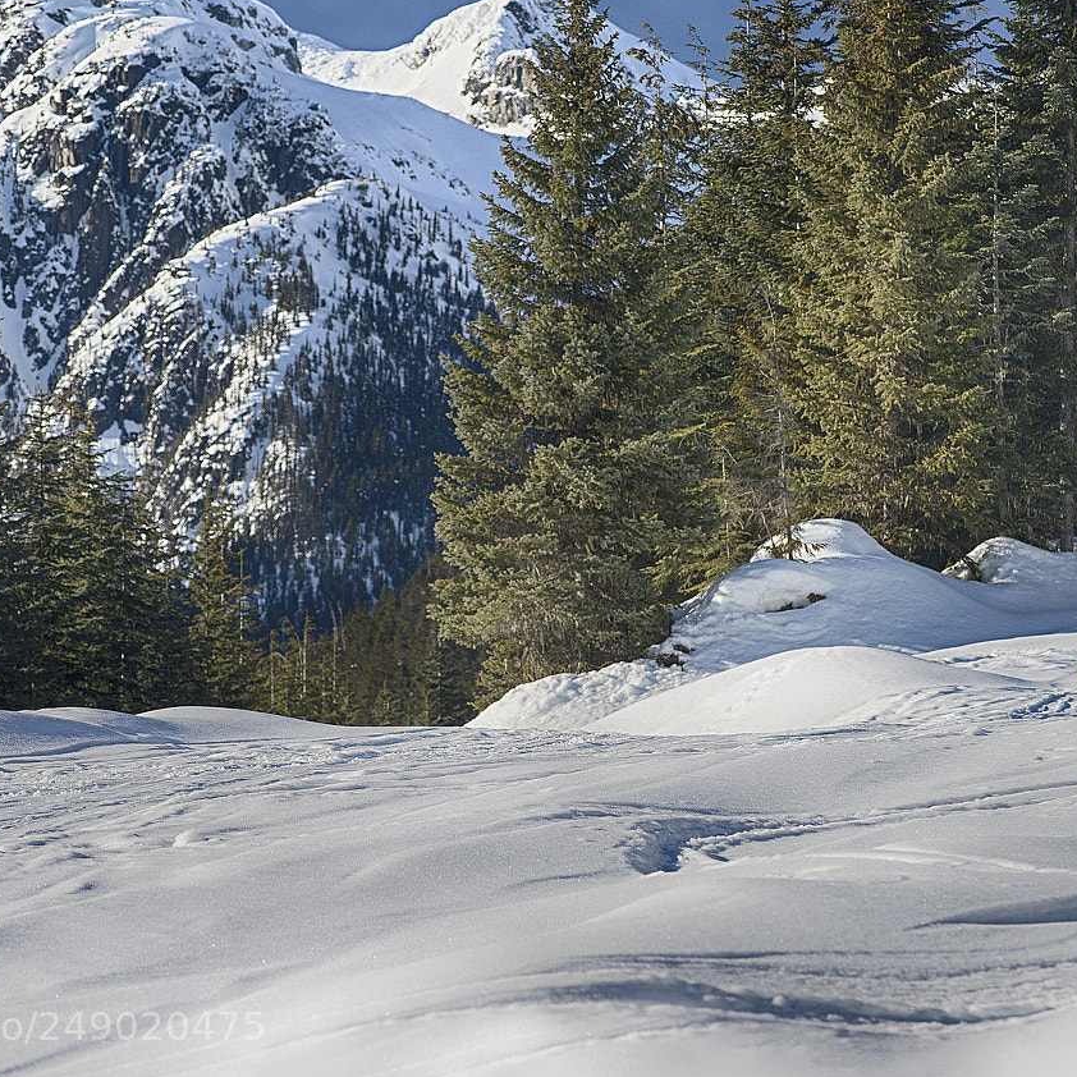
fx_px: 7674
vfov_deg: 8.0
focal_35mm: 218
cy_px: 444
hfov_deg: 8.0
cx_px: 619
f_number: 8
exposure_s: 1/200
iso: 100
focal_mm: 135
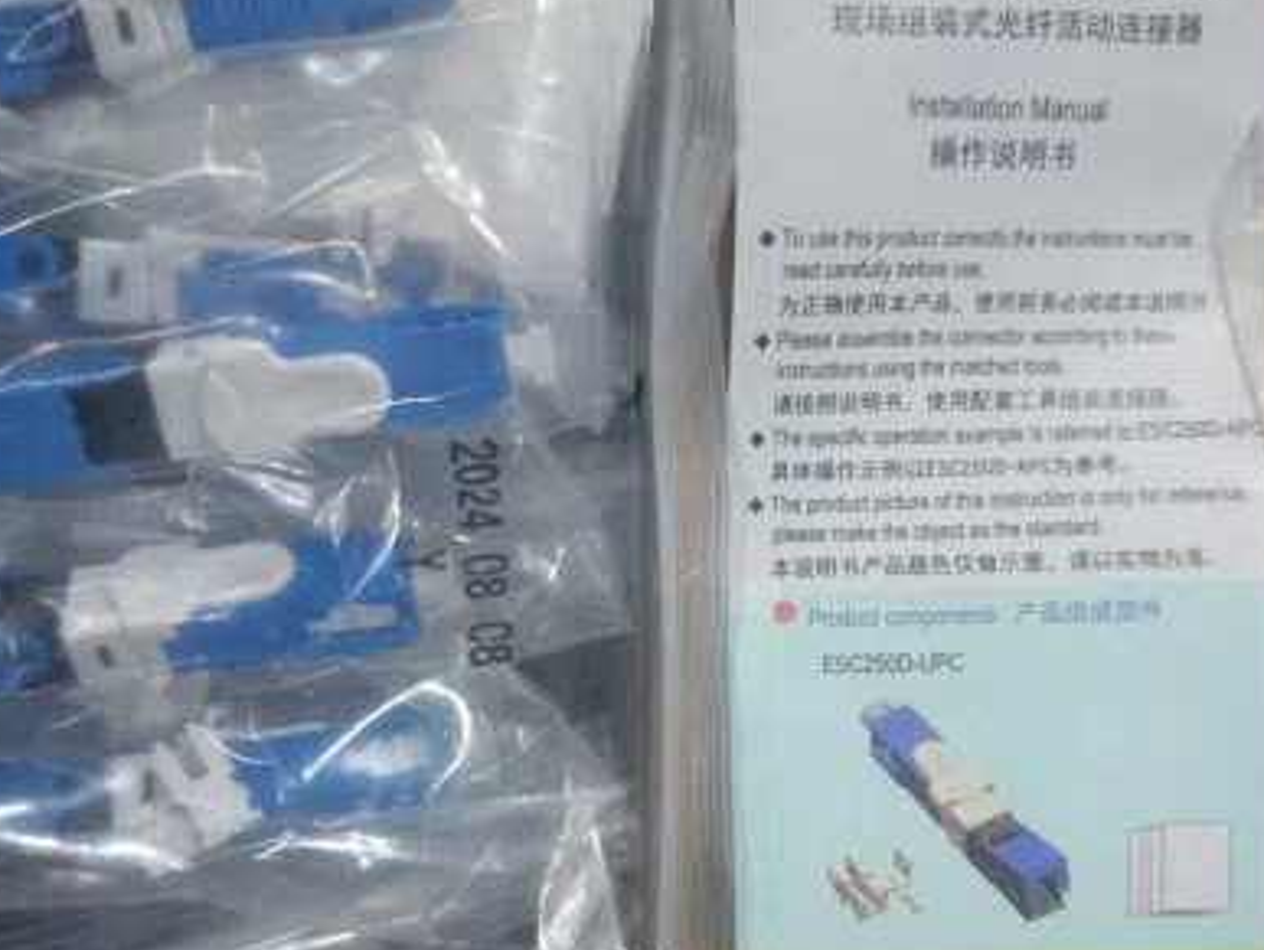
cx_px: 679
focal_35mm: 38
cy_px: 548
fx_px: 1389
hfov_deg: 48.9
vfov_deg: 37.7
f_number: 1.69
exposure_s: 1/33.3
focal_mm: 6.06
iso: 2500
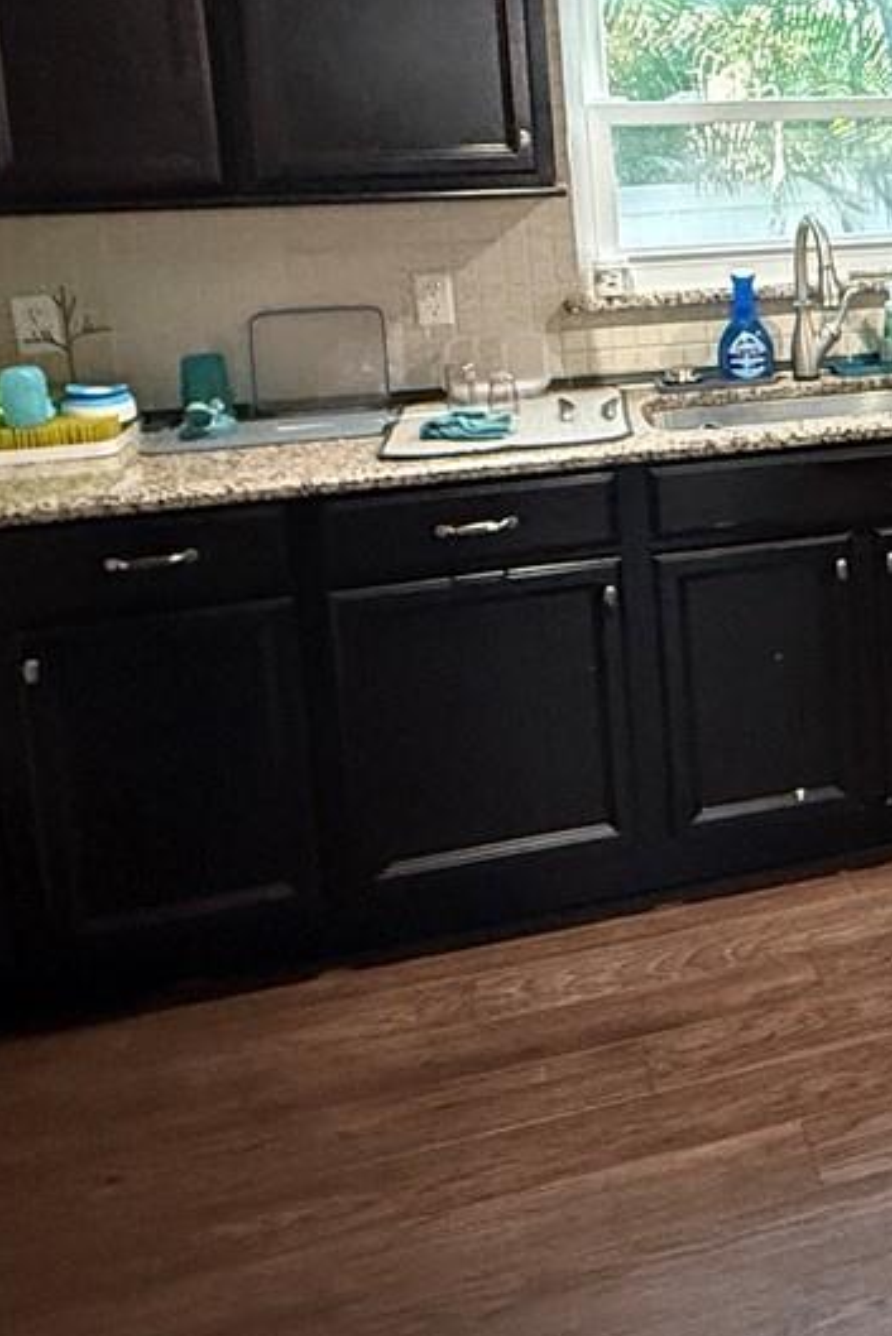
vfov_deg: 43.0
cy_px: 323
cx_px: 1188
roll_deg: +2.1
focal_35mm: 44
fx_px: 1634
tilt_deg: -4.1
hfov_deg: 25.8
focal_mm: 2.22
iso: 800
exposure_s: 1/60
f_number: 2.2
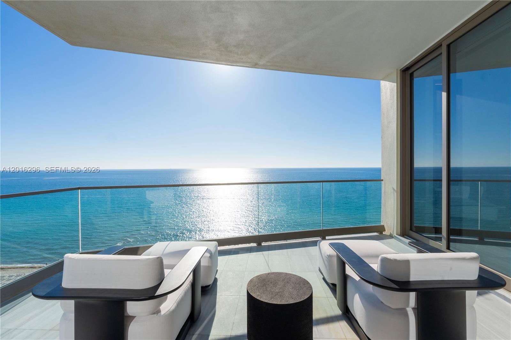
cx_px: 256
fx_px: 234
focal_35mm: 16
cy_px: 170
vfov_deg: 72.0
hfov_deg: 95.0
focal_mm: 11
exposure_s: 1/640
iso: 250
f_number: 8
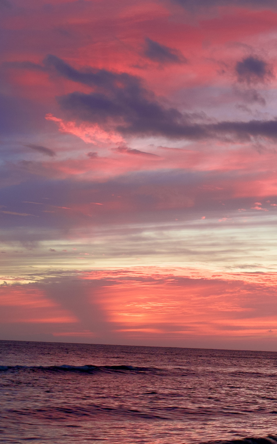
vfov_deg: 21.2
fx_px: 1184
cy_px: 273
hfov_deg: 12.9
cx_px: 360
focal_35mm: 98
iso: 500
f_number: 8
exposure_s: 1/25
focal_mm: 35
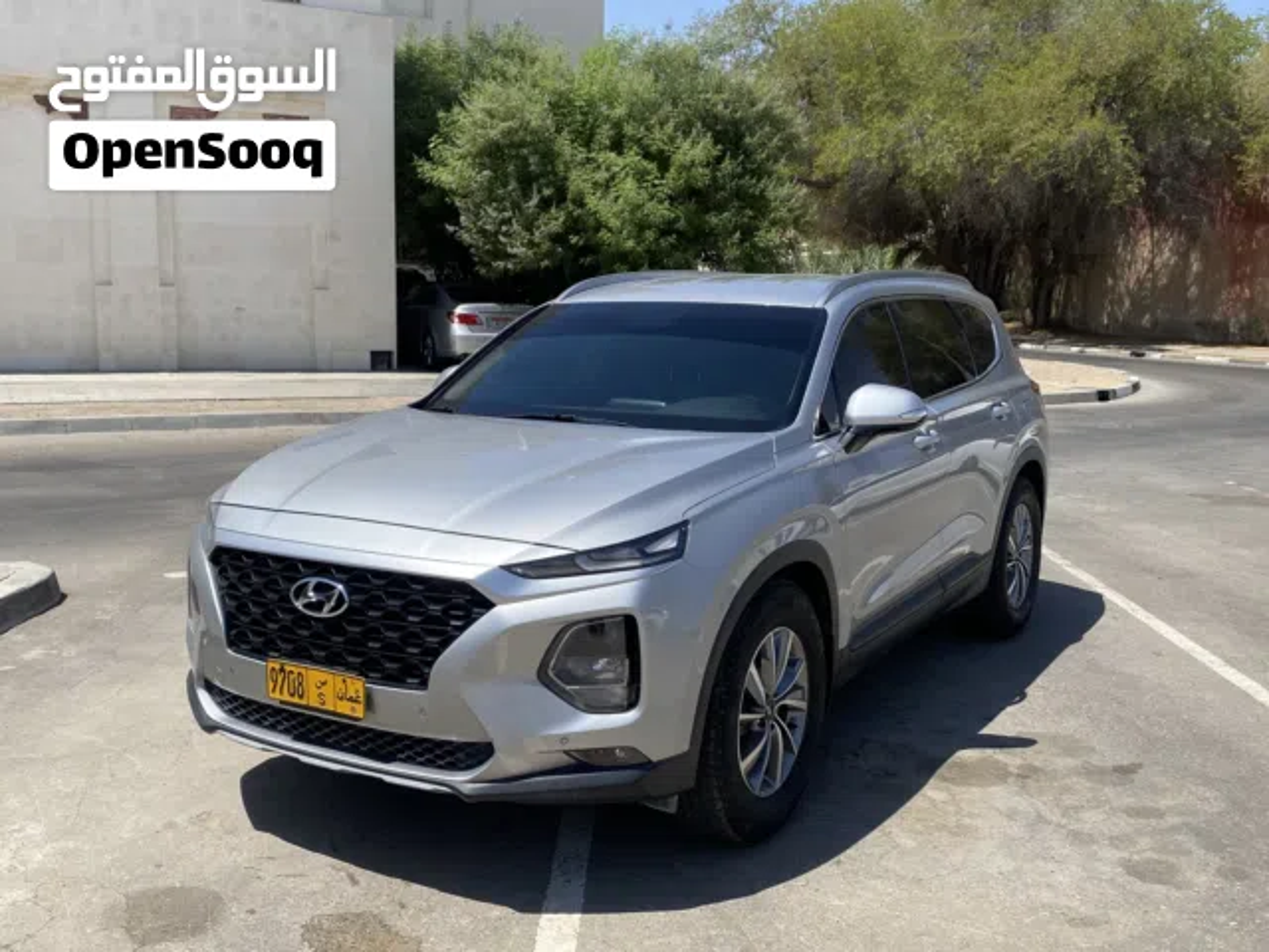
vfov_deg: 53.1
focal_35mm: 26
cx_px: 634
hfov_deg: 67.3
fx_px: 953
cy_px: 476
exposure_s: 1/3401
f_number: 1.8
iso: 32
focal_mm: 4.25
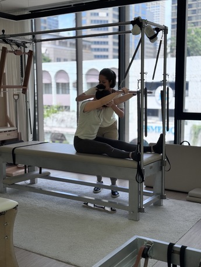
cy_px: 134
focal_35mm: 48
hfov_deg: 30.3
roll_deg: +0.3
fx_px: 372
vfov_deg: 39.7
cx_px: 100
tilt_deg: -6.0
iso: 64
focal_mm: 6.76
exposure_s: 1/488
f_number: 1.78
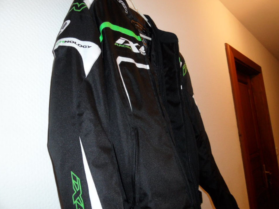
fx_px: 201
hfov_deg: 69.4
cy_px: 106
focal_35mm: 25
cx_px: 137
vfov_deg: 54.9
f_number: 3.2
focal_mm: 3.9
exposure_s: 1/30
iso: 200
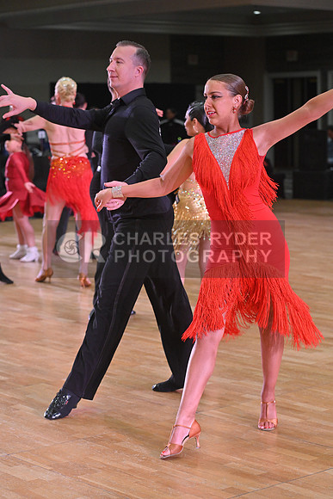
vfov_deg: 23.6
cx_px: 166
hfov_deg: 15.9
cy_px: 250
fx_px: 1192
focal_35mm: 86
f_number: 4.5
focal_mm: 86
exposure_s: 1/320
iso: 2500
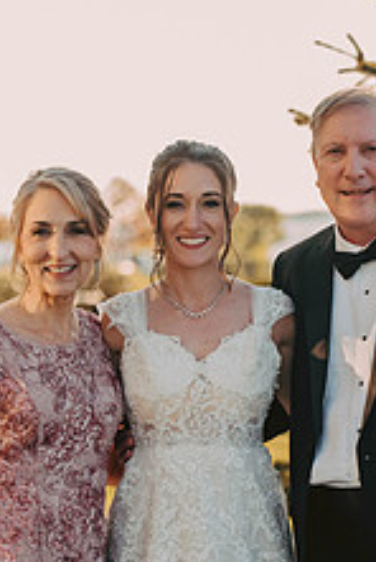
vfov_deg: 11.2
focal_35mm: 183
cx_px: 216
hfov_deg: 7.5
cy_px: 376
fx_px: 2858
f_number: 2.8
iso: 800
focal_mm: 90
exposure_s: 1/2500
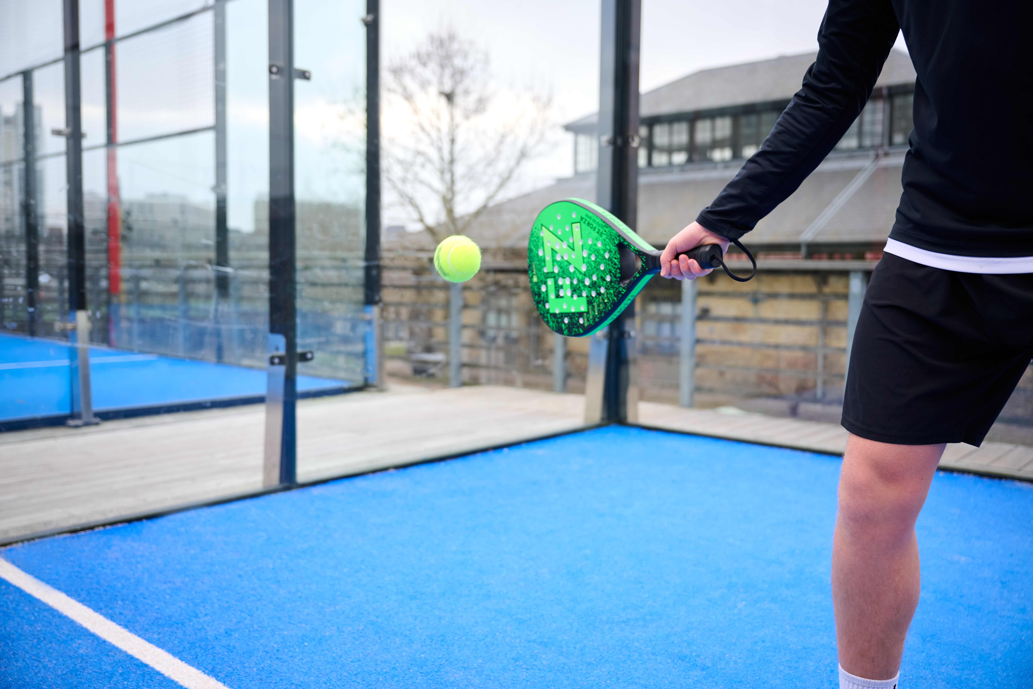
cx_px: 516
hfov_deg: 59.5
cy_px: 344
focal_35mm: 32
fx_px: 904
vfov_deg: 41.7
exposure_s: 1/640
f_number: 2.8
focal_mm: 31.5
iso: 400
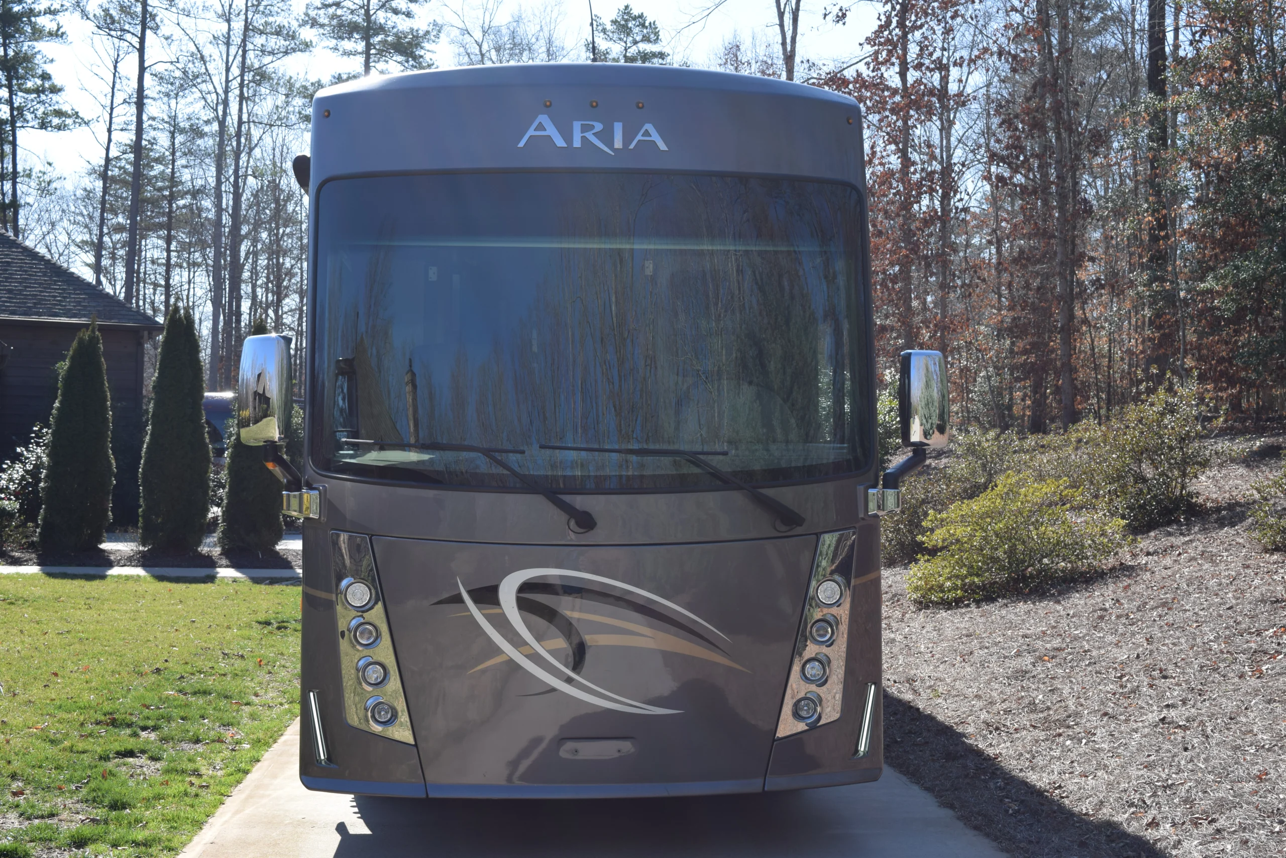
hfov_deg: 42.3
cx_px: 643
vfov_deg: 28.9
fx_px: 1661
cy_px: 429
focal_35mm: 46
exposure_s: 1/250
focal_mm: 31
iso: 200
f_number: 8
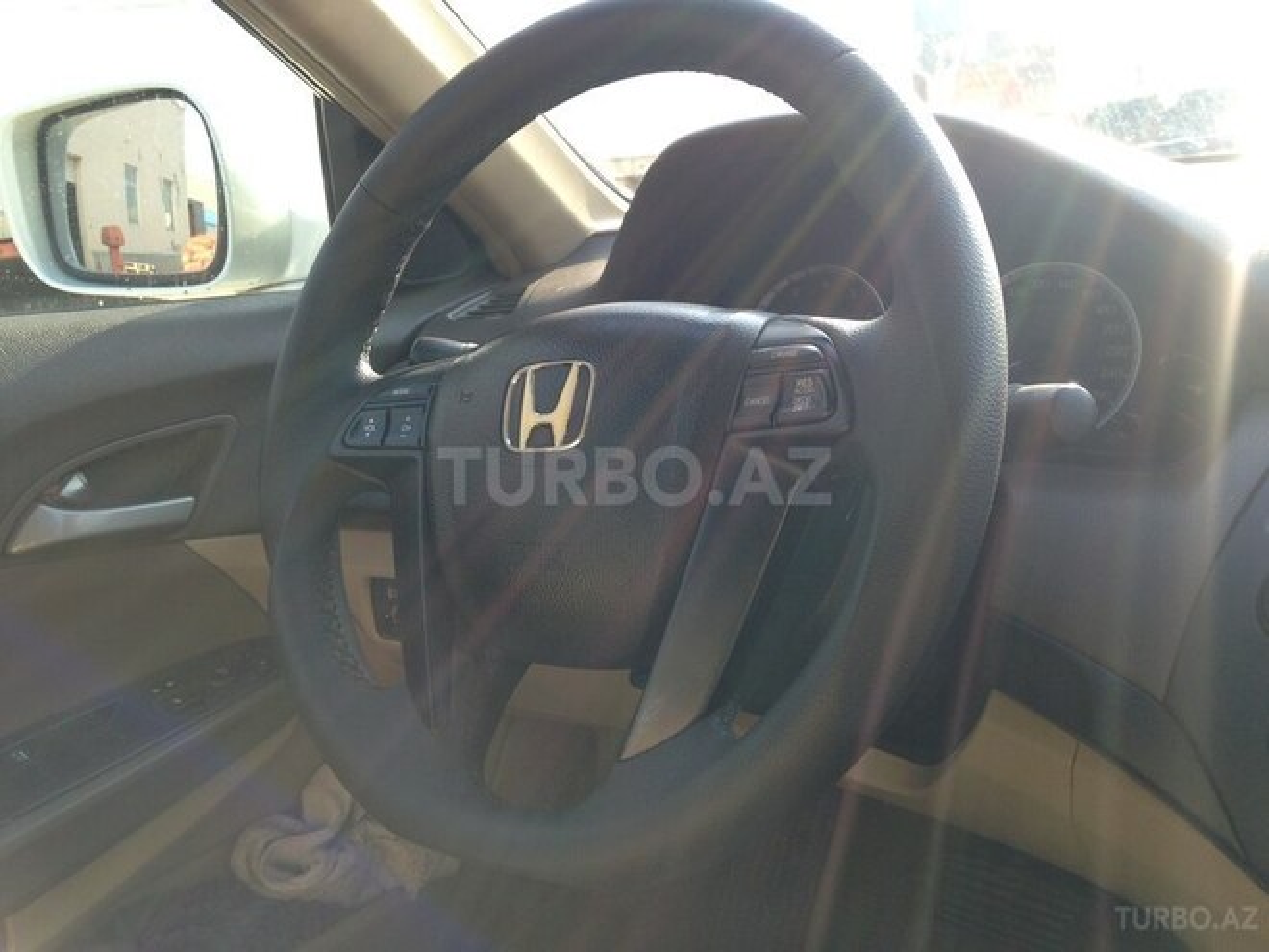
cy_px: 476
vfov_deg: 42.9
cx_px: 634
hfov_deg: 55.4
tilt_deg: -16.2
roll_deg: +5.9
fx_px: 1210
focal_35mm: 33
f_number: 2.4
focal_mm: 4.12
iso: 50
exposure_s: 1/147
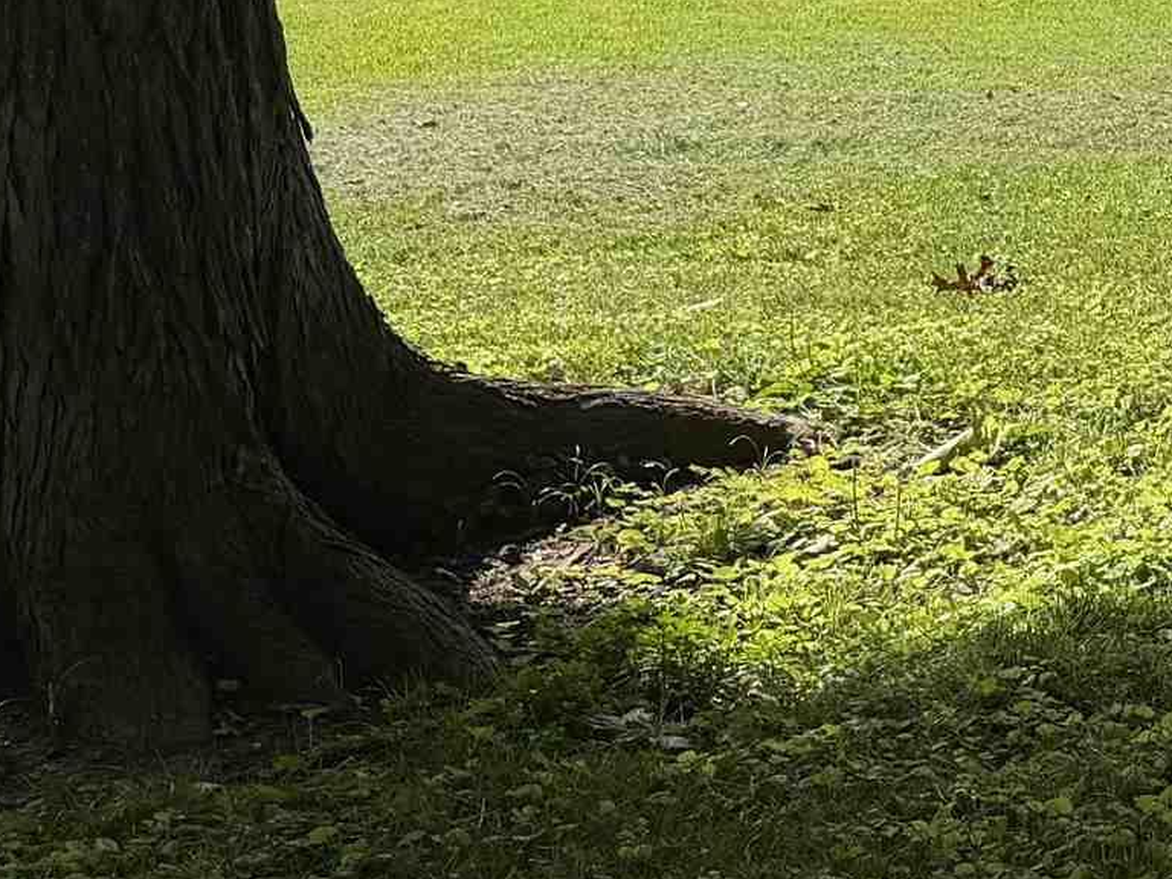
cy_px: -154
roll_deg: +0.2
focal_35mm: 96
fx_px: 3250
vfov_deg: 14.9
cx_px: 1909
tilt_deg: -5.9
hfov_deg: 17.7
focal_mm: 6.76
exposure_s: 1/4673
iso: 80
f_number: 1.78
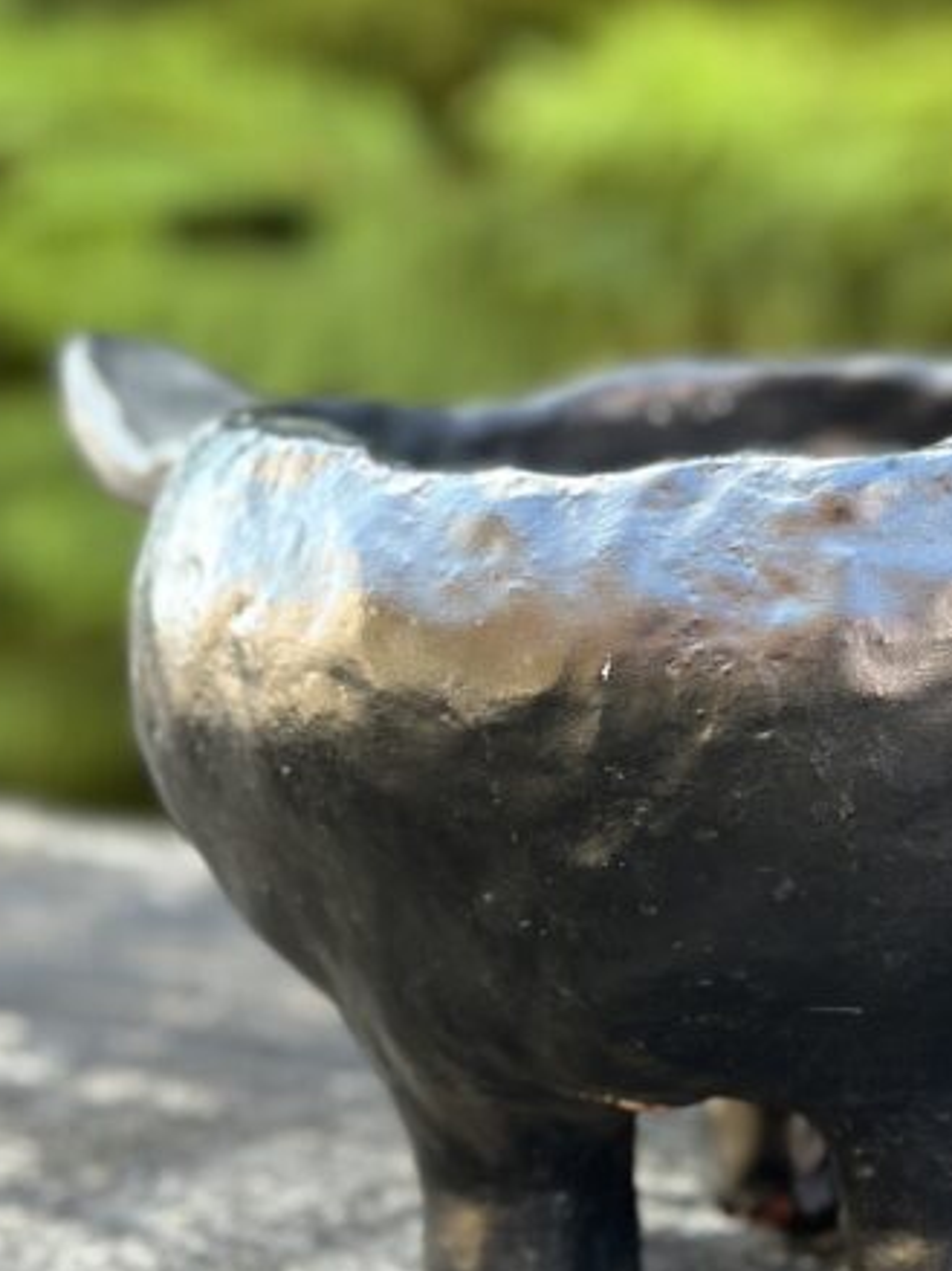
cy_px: 130
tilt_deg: -2.9
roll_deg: +3.3
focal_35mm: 112
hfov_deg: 13.0
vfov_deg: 17.3
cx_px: 972
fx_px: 4109
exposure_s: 1/121
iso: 125
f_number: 1.78
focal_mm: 6.86
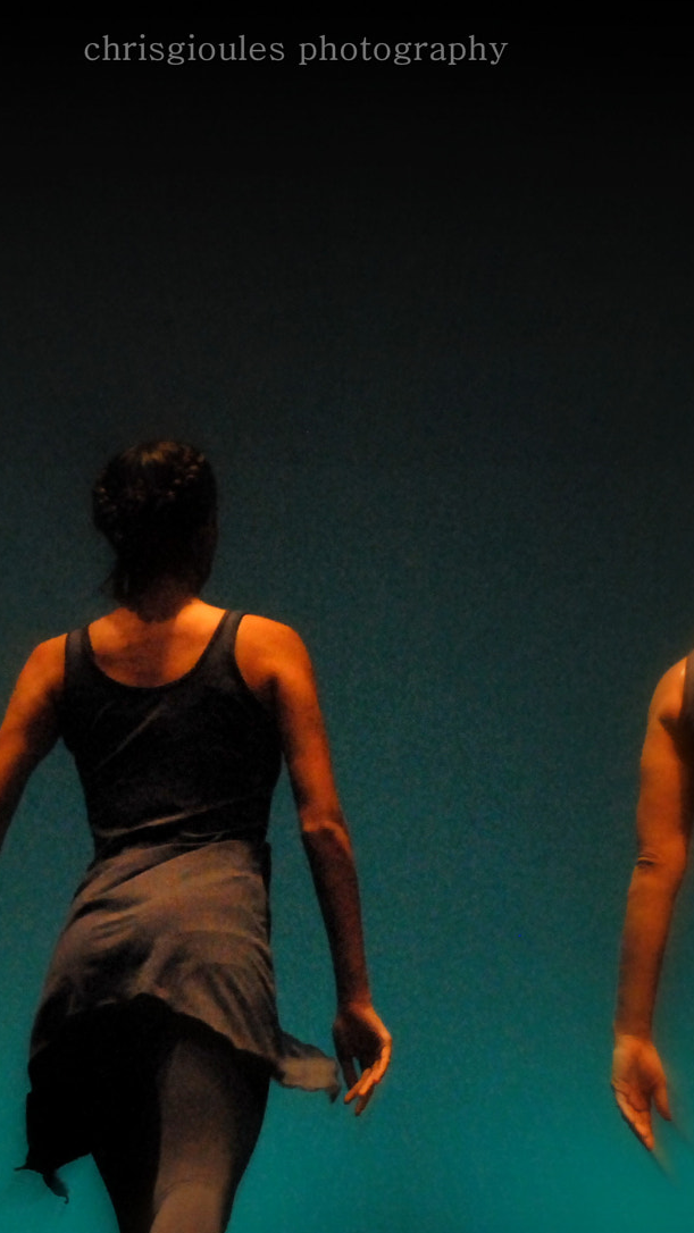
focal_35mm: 273
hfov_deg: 4.5
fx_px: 8930
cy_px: 775
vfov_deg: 7.9
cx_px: 293
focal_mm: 92
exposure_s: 1/200
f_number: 4.5
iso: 1600
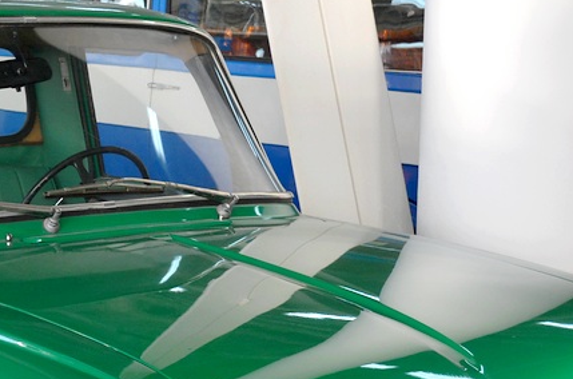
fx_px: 1731
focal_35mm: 109
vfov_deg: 12.3
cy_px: 405
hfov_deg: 18.6
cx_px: 93
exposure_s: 1/125
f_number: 5.6
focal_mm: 26
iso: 400
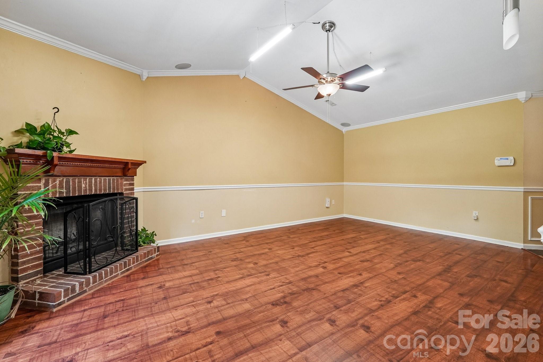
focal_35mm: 15
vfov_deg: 77.3
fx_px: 226
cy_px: 181
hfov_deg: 100.4
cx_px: 272
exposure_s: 1/4
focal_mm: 10
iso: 400
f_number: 8
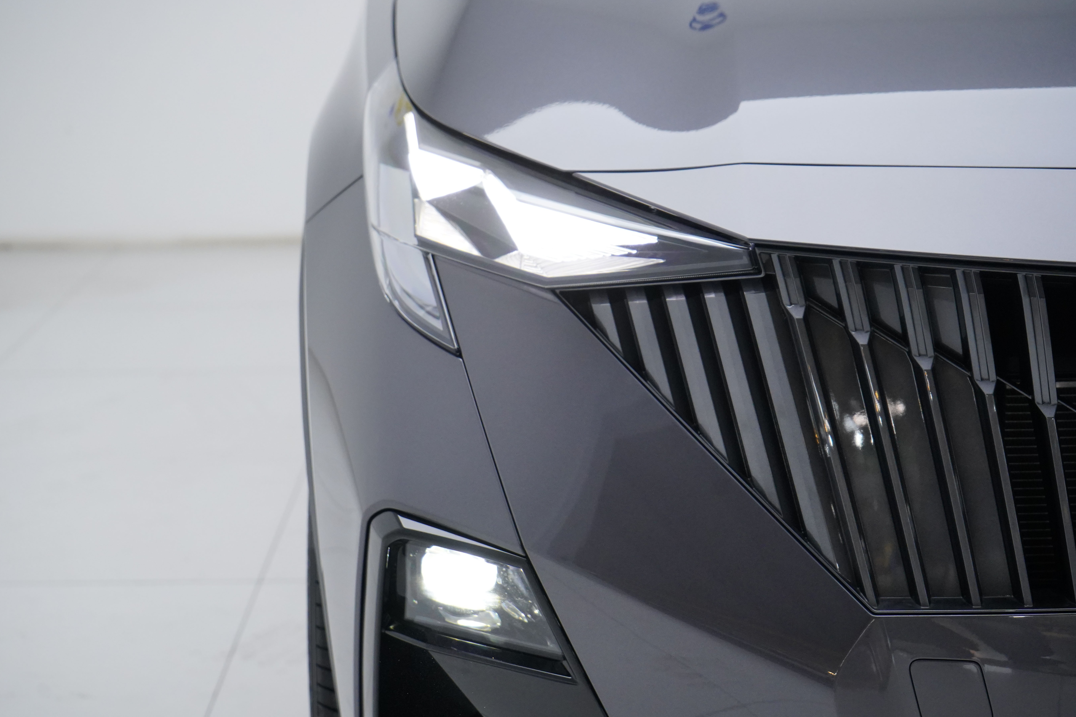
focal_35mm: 78
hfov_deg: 26.0
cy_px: 365
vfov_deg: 17.5
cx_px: 501
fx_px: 2331
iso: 2500
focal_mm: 70
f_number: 5.6
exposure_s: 1/320
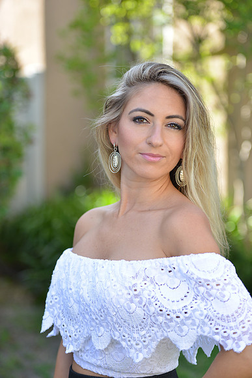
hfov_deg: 17.1
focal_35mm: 80
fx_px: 839
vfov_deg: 25.4
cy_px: 189
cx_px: 126
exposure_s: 1/400
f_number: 2.8
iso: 200
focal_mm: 80
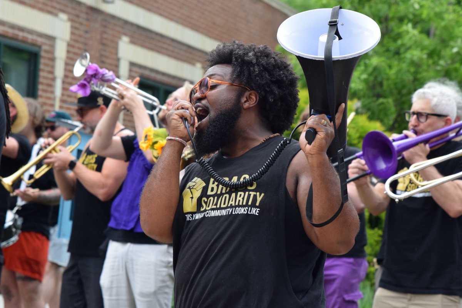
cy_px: 154
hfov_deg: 19.5
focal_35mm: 105
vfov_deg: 13.0
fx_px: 1347
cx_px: 231
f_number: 4.5
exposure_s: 1/640
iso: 640
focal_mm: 70
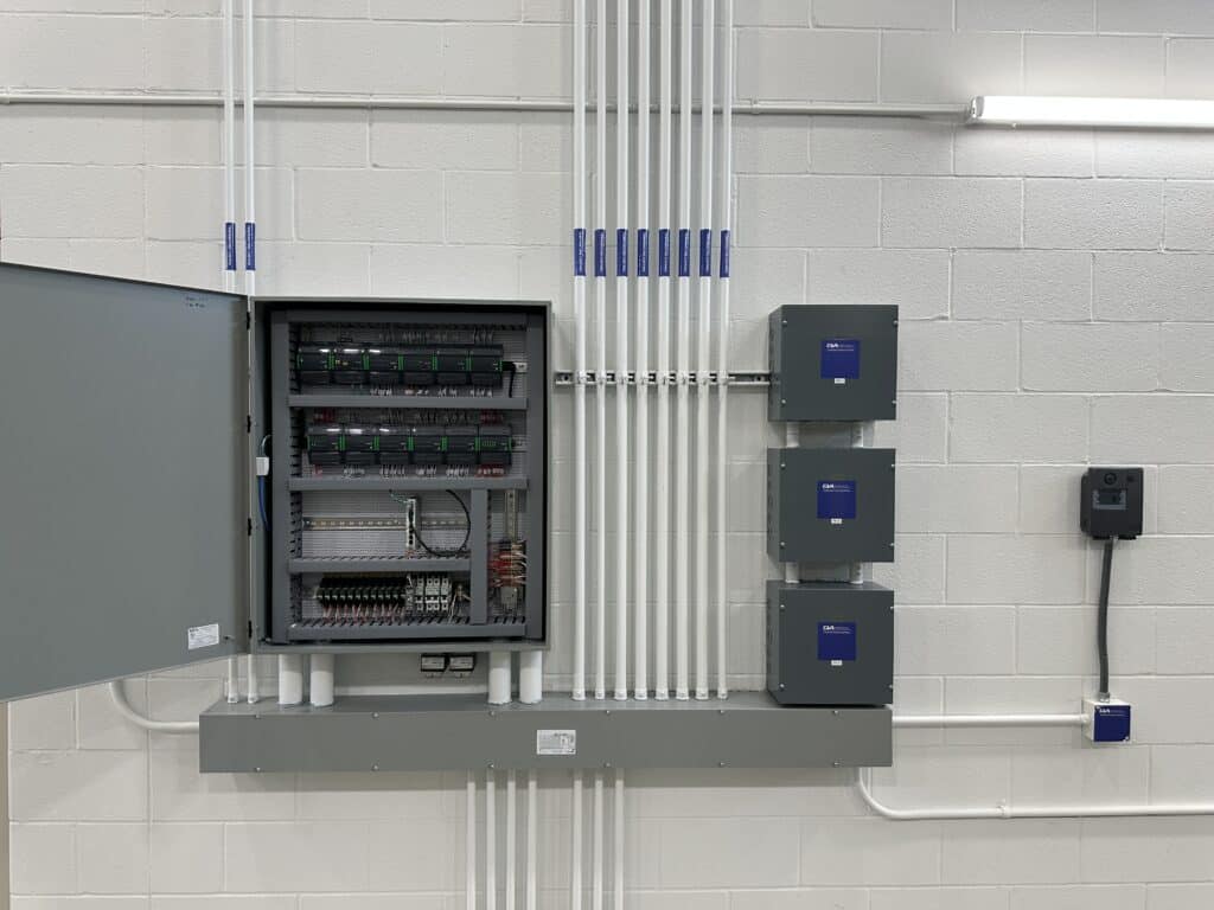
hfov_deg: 71.6
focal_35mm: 24
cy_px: 455
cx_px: 607
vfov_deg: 56.8
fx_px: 842
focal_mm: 6.86
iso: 160
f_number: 1.78
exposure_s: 1/121
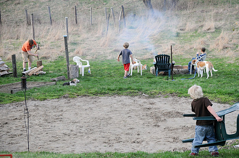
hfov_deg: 21.4
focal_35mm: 96
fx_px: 633
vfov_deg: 14.3
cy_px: 80
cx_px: 130
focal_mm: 55
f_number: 5
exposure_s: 1/320
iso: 400
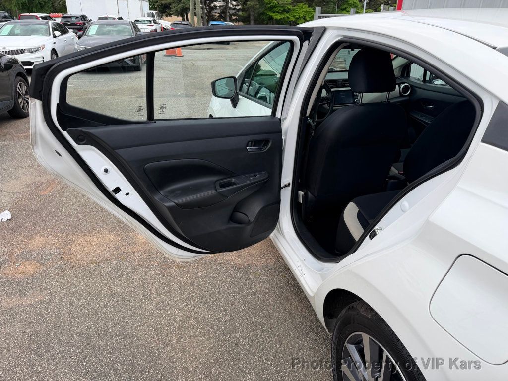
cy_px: 190
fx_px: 352
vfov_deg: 56.8
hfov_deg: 71.6
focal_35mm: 24
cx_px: 254
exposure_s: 1/822
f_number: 1.78
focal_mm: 6.76
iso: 80
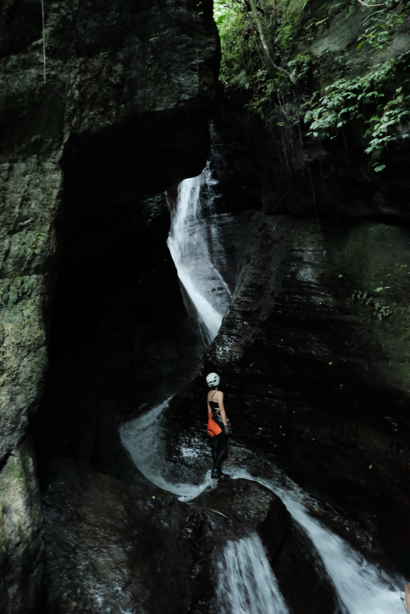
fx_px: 598
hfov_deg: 37.9
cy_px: 307
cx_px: 205
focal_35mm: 35
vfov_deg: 54.4
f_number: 2
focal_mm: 23
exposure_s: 1/38
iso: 3200
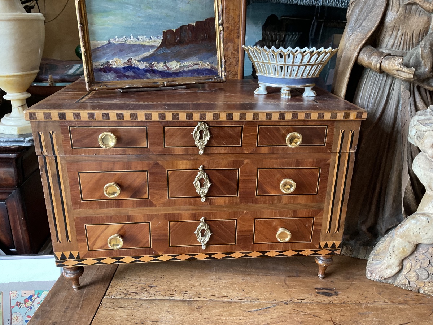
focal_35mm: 29
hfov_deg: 61.7
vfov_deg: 48.2
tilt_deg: -20.4
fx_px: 363
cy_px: 162
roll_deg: -0.8
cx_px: 216
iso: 125
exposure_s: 1/60
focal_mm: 3
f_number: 1.8
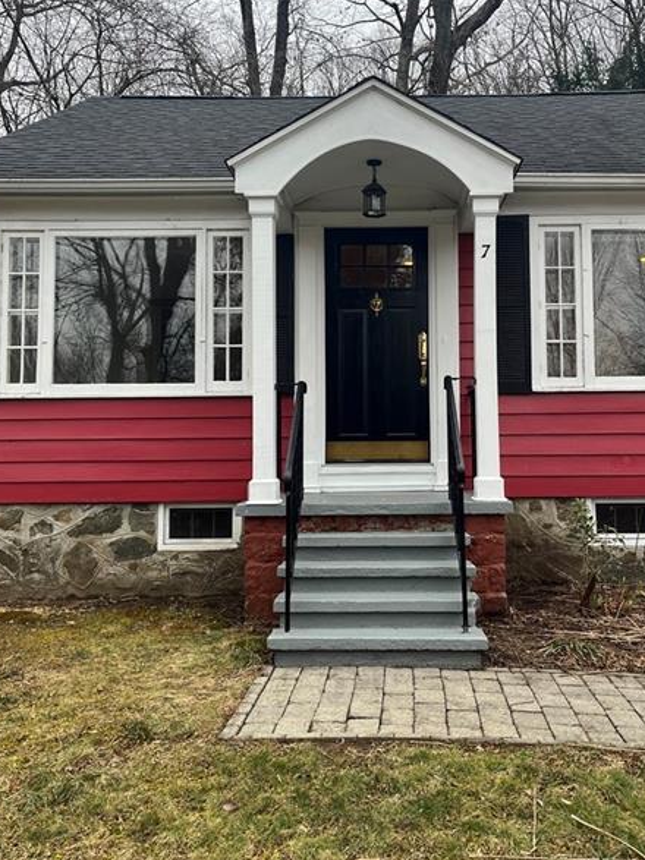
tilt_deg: +5.8
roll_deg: +1.6
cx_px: 380
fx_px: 845
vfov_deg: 53.9
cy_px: 391
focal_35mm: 34
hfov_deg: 41.6
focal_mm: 5.1
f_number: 1.6
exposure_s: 1/331
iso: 50
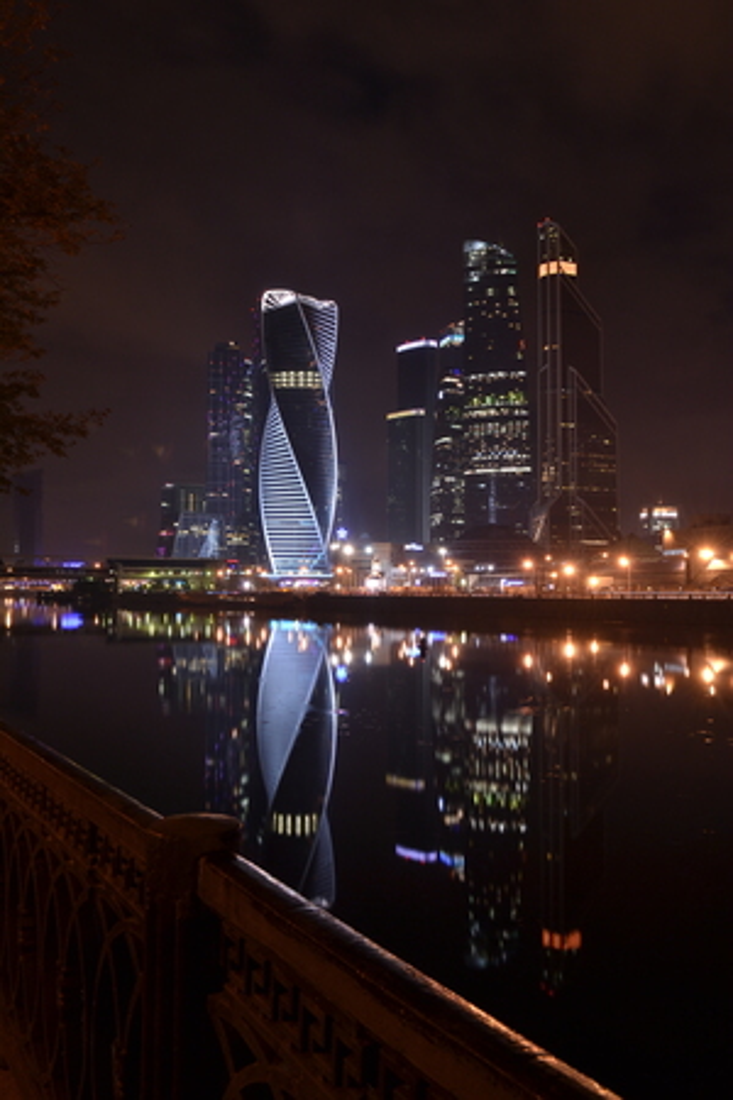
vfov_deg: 67.4
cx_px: 366
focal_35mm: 27
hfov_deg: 47.9
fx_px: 825
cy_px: 550
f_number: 11
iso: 100
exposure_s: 10
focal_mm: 18
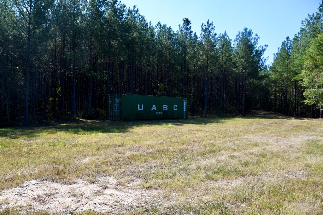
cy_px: 108
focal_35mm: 27
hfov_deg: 67.4
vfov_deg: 47.9
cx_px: 162
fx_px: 242
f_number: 6.3
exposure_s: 1/2500
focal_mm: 18
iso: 1000
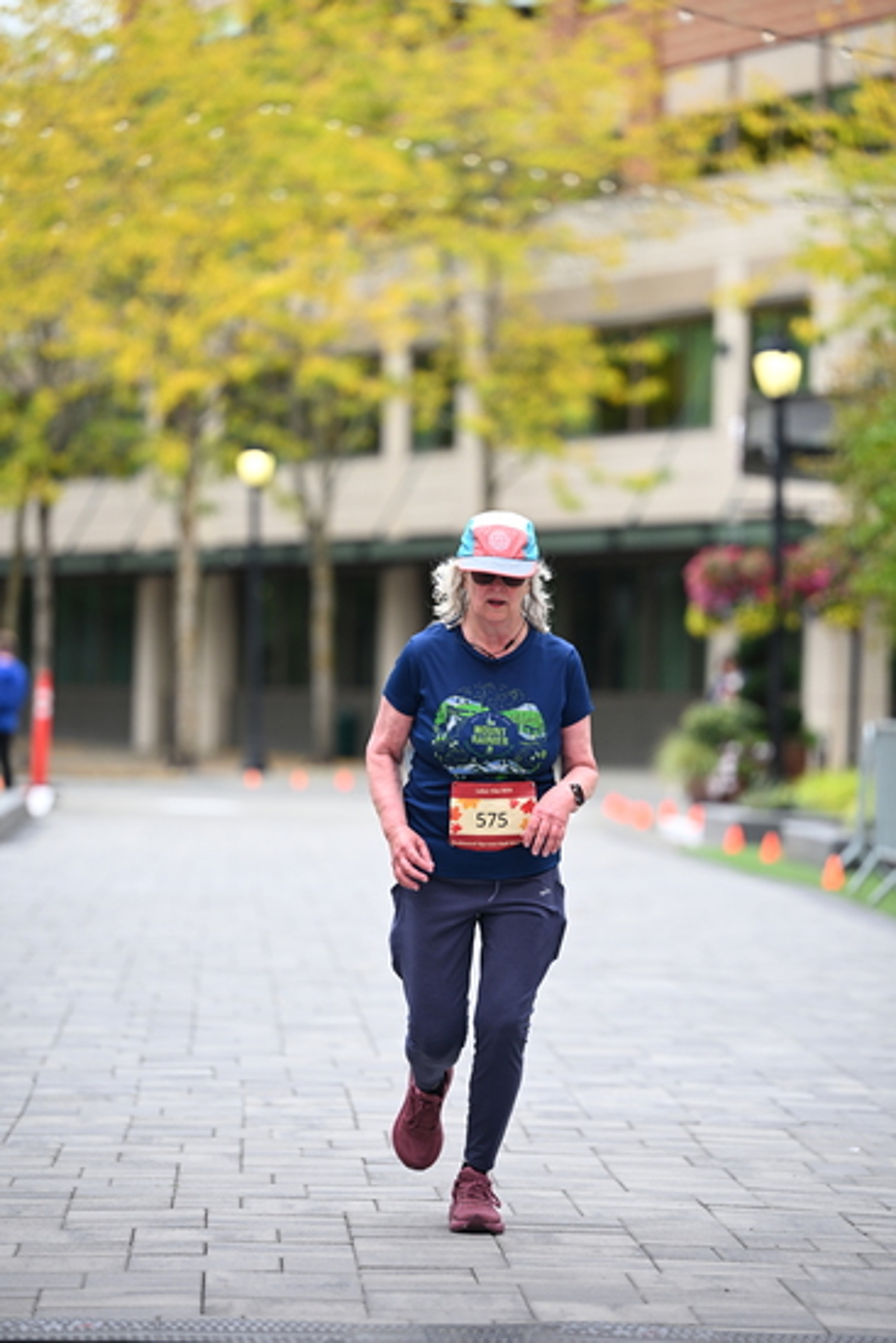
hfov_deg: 9.5
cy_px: 672
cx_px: 448
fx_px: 5410
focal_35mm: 145
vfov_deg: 14.1
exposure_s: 1/1250
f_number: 2.8
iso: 640
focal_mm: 145
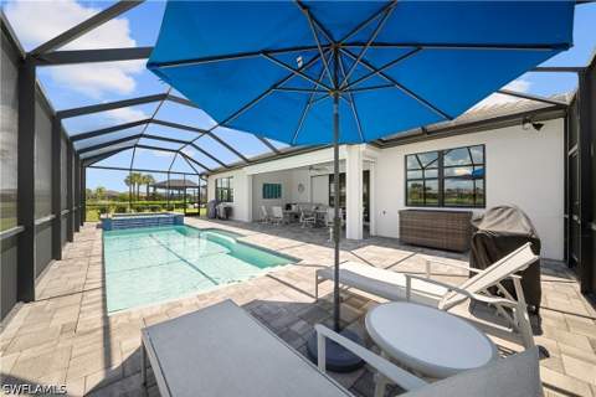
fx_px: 199
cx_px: 298
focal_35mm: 12
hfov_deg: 112.6
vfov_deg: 90.0
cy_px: 198
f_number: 11
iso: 2000
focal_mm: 12
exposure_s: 1/400
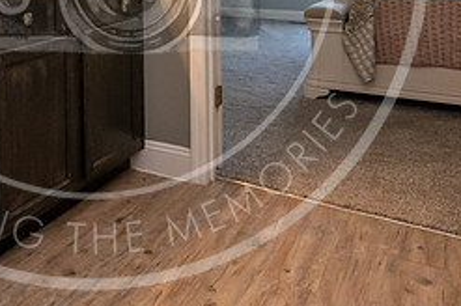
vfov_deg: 29.3
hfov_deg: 46.0
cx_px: 93
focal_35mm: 40
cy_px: -48
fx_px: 512
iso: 5000
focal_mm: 17
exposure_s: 1/320
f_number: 5.6
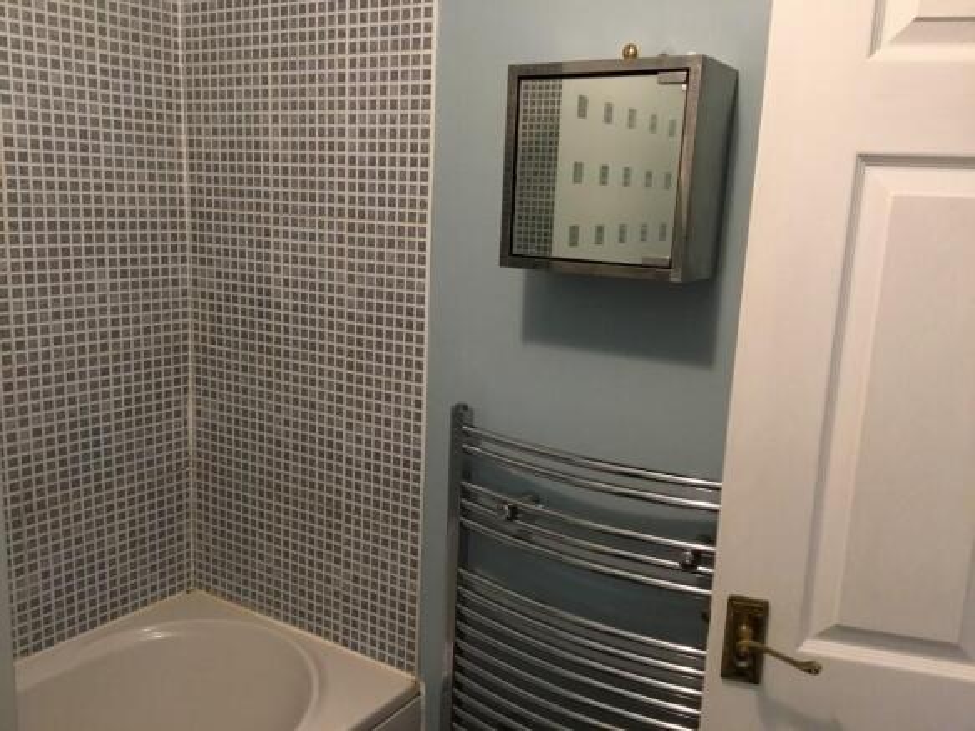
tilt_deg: -11.2
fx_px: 873
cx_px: 488
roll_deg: -2.7
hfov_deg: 58.4
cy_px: 366
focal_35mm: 31
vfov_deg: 45.4
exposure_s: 1/20
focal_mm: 3.3
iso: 200
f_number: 2.4
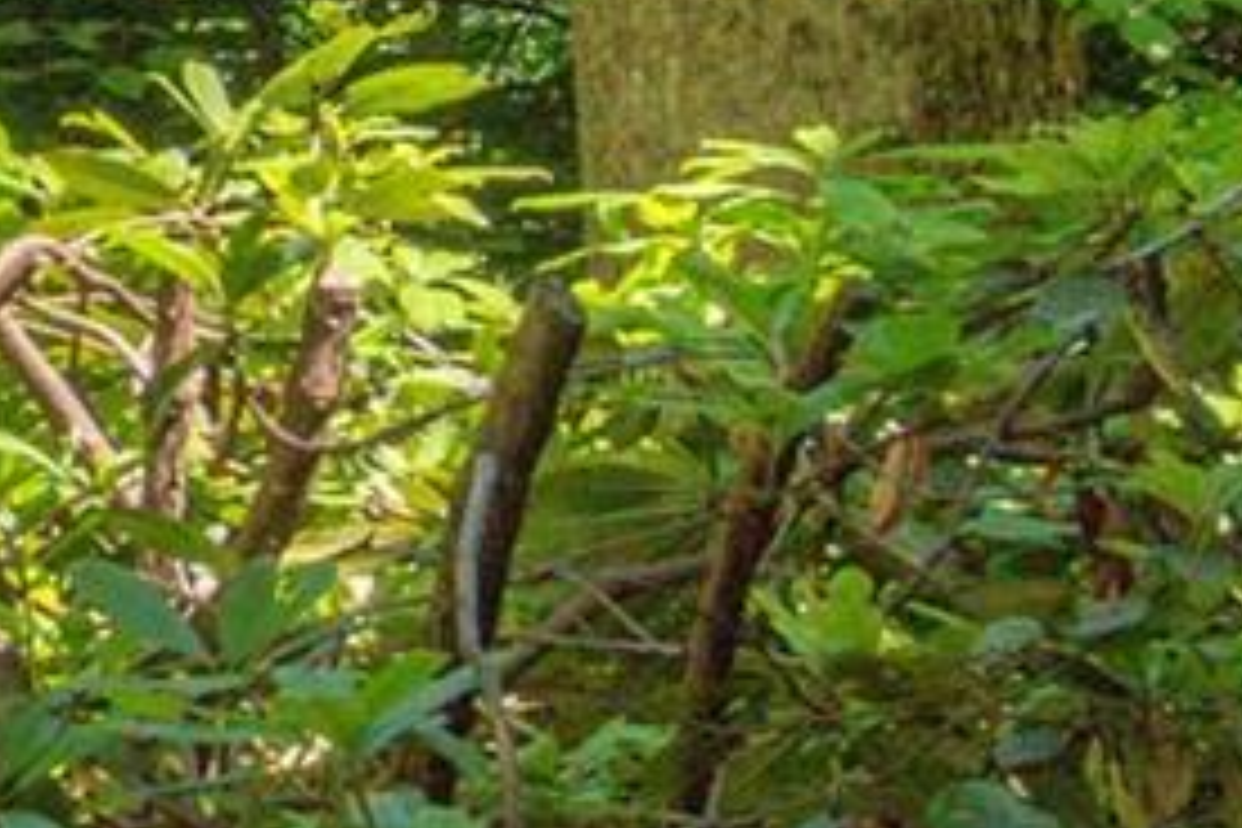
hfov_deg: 11.9
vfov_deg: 10.9
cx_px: -2038
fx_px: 4347
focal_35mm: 126
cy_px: 558
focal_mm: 17
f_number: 7.1
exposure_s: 1/1000
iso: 320
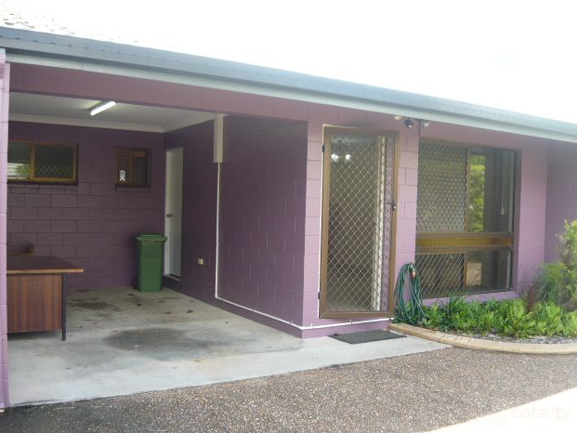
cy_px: 216
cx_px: 293
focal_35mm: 34
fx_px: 567
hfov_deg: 53.9
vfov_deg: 41.8
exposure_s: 1/125
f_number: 2.8
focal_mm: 5.5
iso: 100
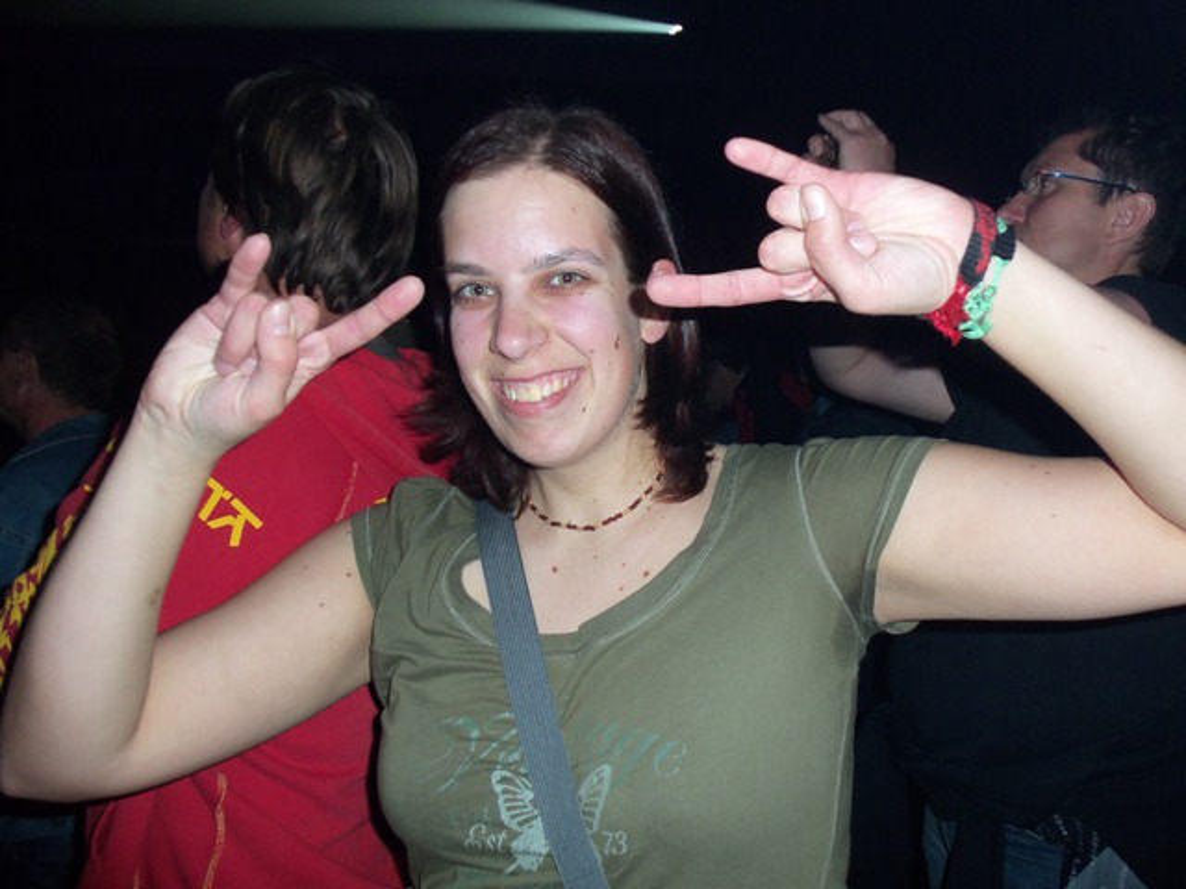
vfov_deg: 48.2
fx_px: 994
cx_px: 593
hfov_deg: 61.7
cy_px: 444
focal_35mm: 29
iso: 100
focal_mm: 5.2
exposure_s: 1/30
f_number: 3.4
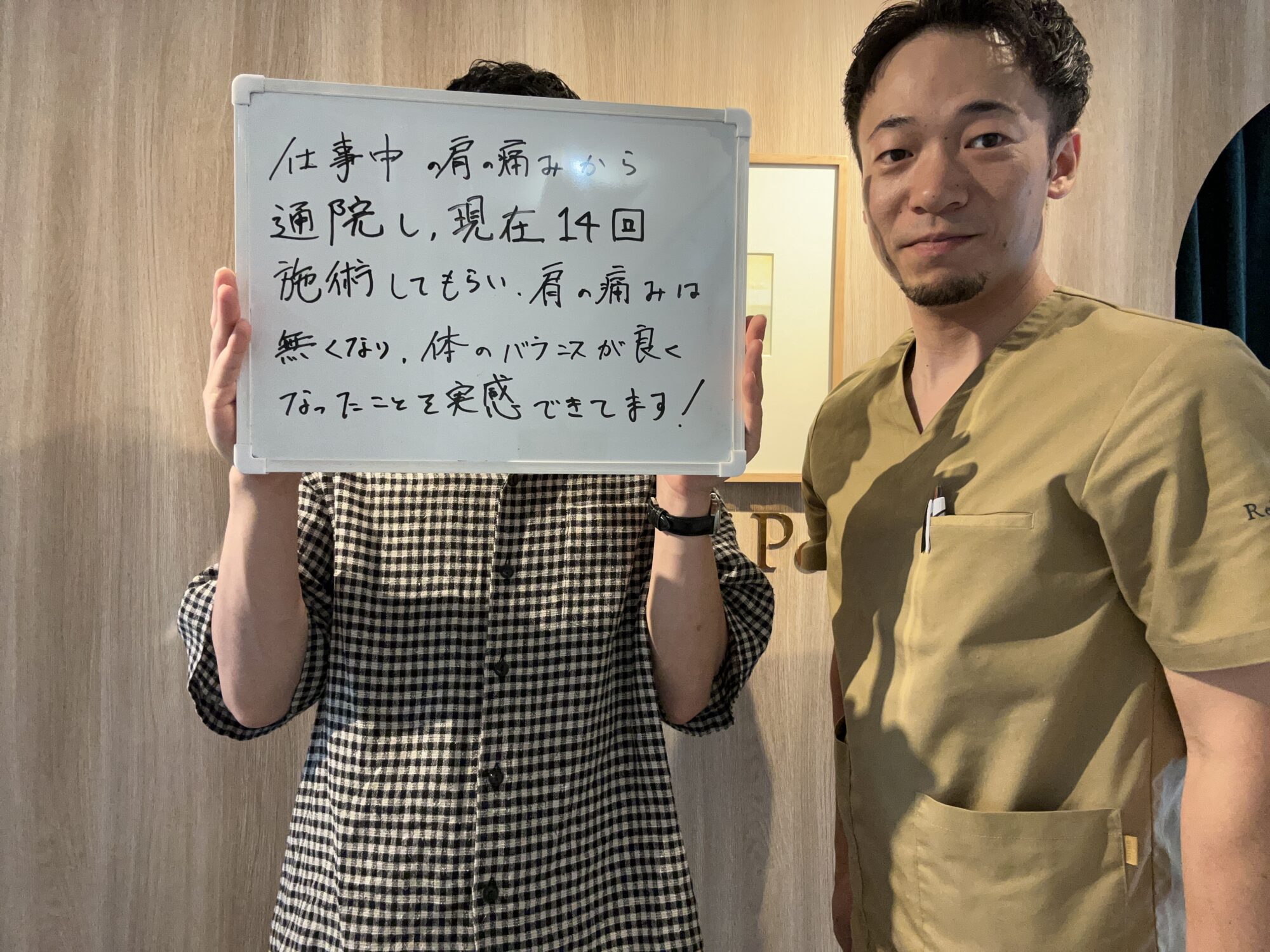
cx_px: 635
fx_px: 844
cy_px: 476
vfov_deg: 58.9
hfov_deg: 73.9
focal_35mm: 23
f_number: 1.9
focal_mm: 2.69
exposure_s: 1/59
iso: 200
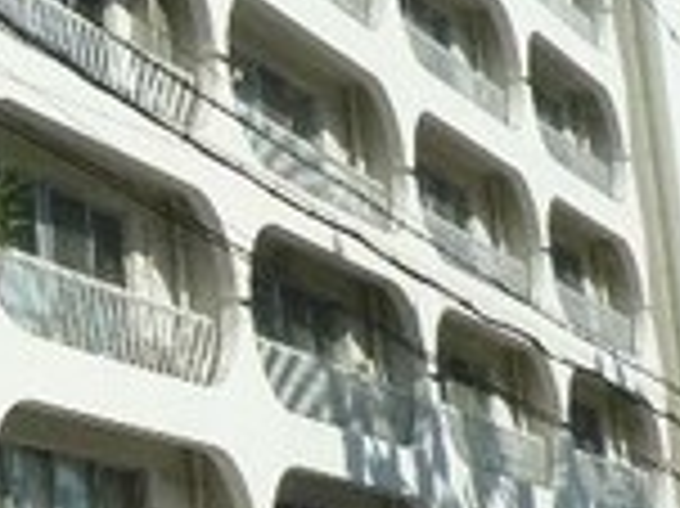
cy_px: 243
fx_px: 2512
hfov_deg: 14.8
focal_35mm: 128
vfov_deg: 11.6
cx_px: -169
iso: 80
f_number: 4.5
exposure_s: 1/640
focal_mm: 4.4
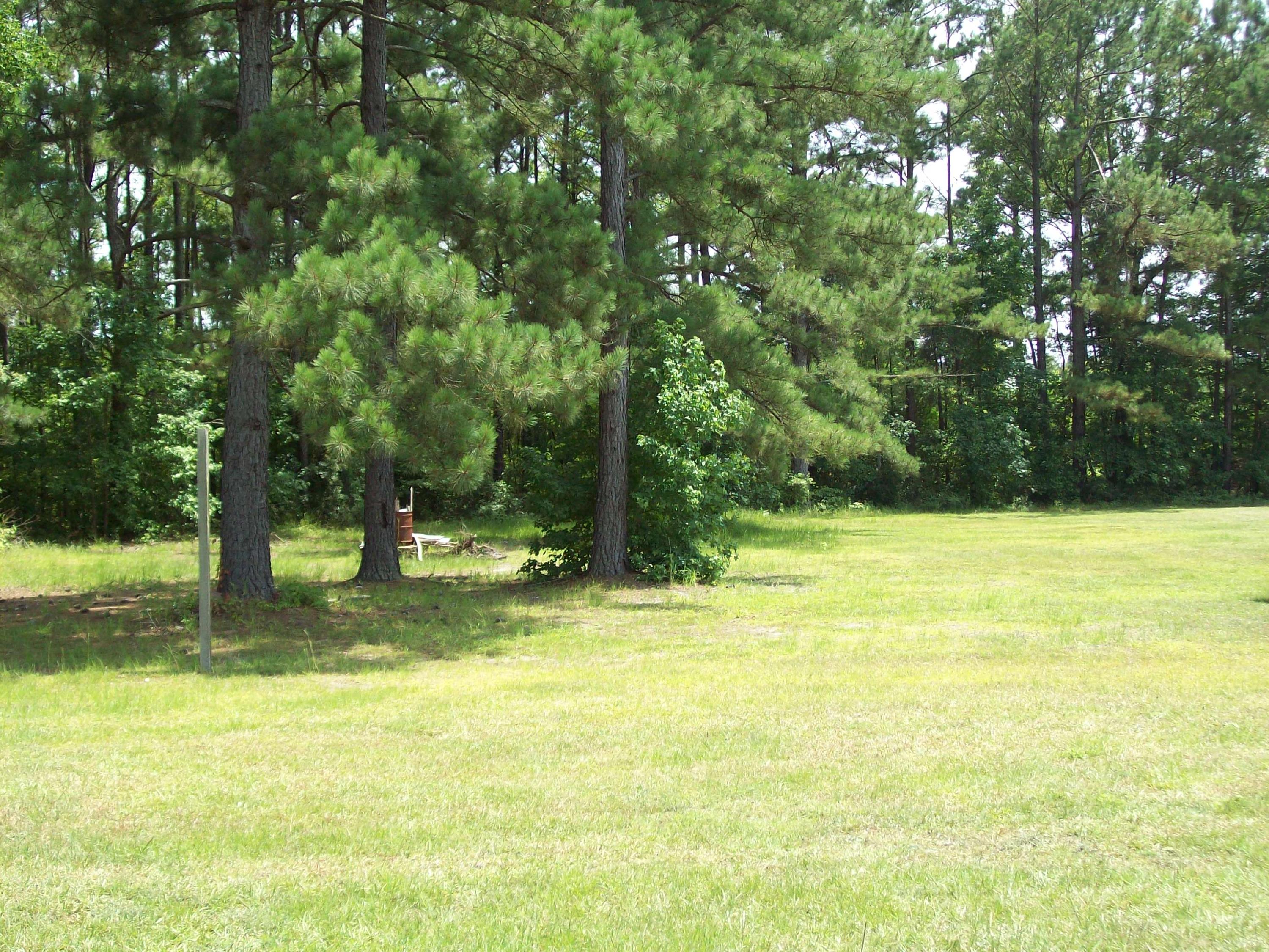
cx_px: 634
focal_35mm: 56
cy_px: 476
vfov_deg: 26.1
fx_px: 2053
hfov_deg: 34.3
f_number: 3.4
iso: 80
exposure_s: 1/338
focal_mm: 9.4
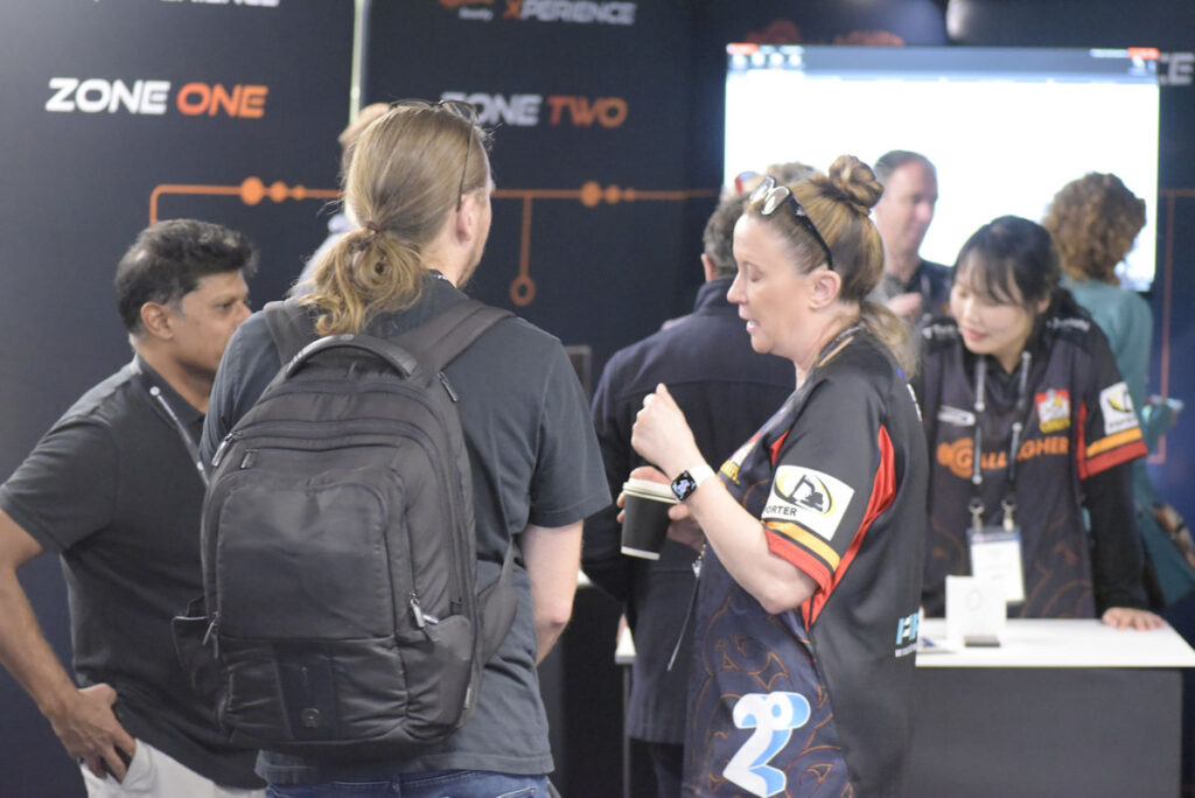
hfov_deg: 20.4
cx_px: 598
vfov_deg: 13.7
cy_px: 399
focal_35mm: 100
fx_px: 3321
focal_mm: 100
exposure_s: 1/200
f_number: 4
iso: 12800
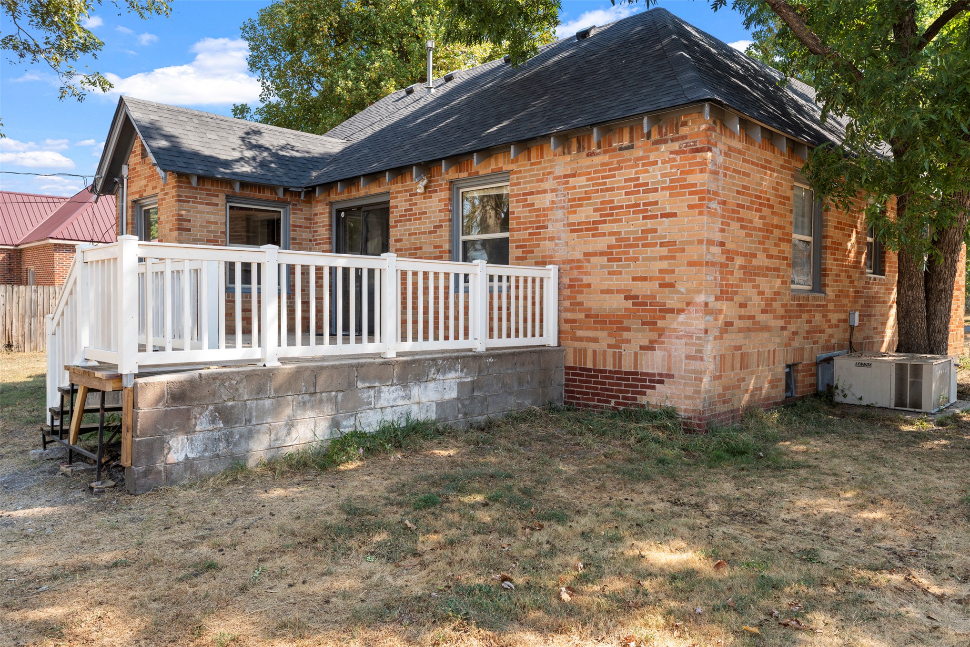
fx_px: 684
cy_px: 324
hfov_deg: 70.7
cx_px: 485
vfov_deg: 50.6
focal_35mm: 25
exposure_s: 1/50
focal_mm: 25.4
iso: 320
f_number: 8
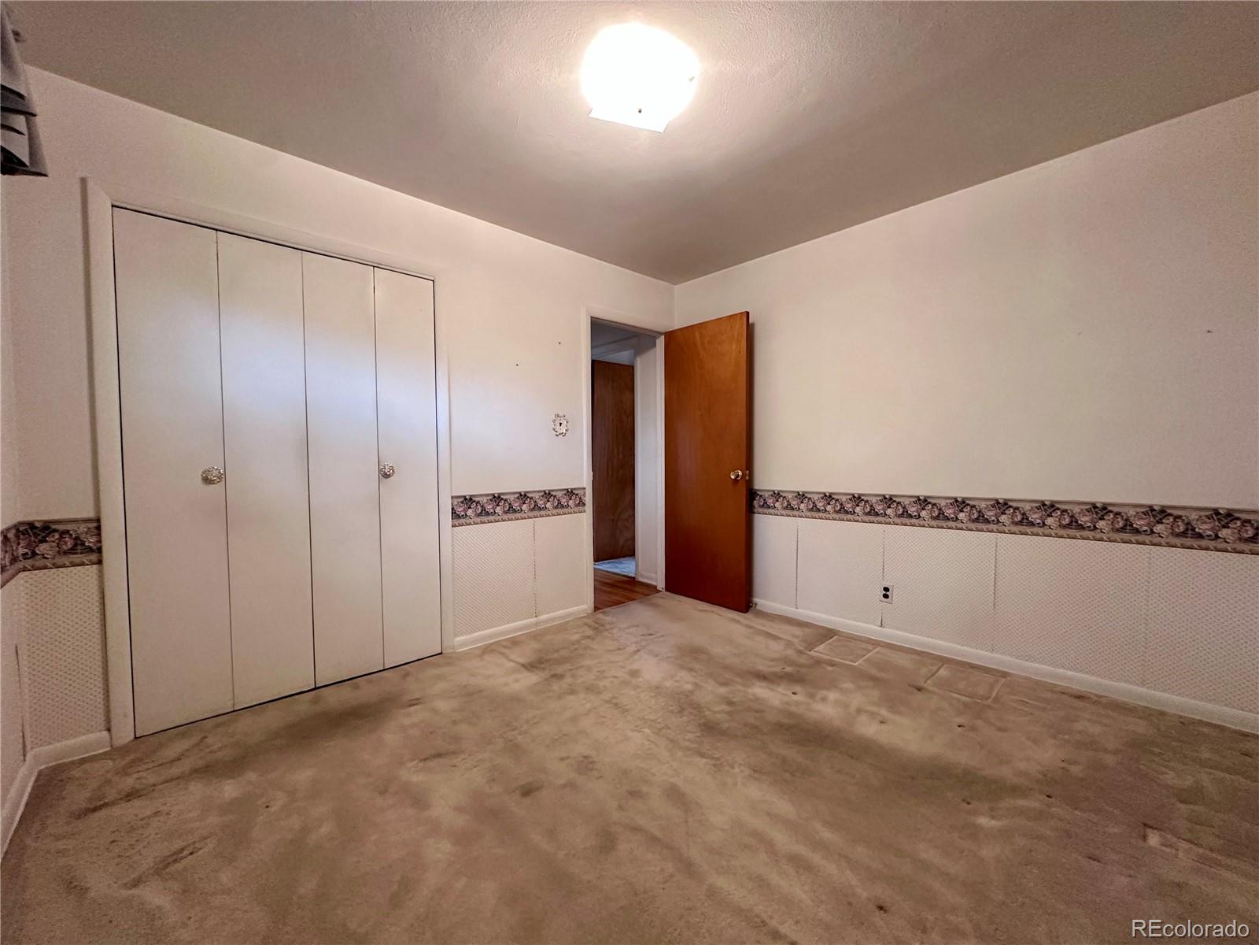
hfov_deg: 102.1
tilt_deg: -2.7
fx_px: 509
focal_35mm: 14
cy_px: 472
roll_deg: +0.8
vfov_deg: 85.7
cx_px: 630
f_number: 2.2
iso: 400
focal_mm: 2.22
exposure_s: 1/60
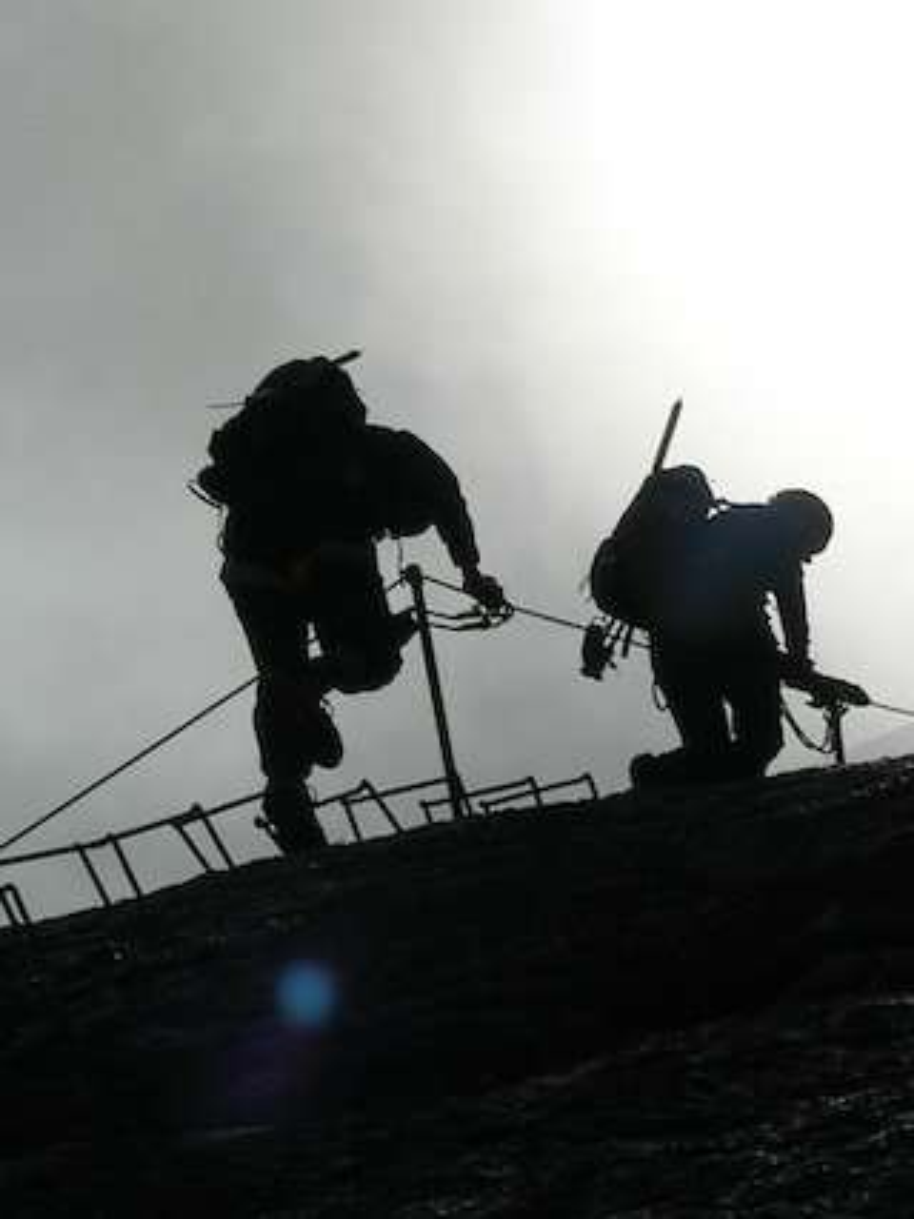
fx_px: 3980
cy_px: 610
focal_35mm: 113
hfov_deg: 13.1
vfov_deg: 17.4
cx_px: 457
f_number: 8.2
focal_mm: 23.4
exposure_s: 1/2000
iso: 64
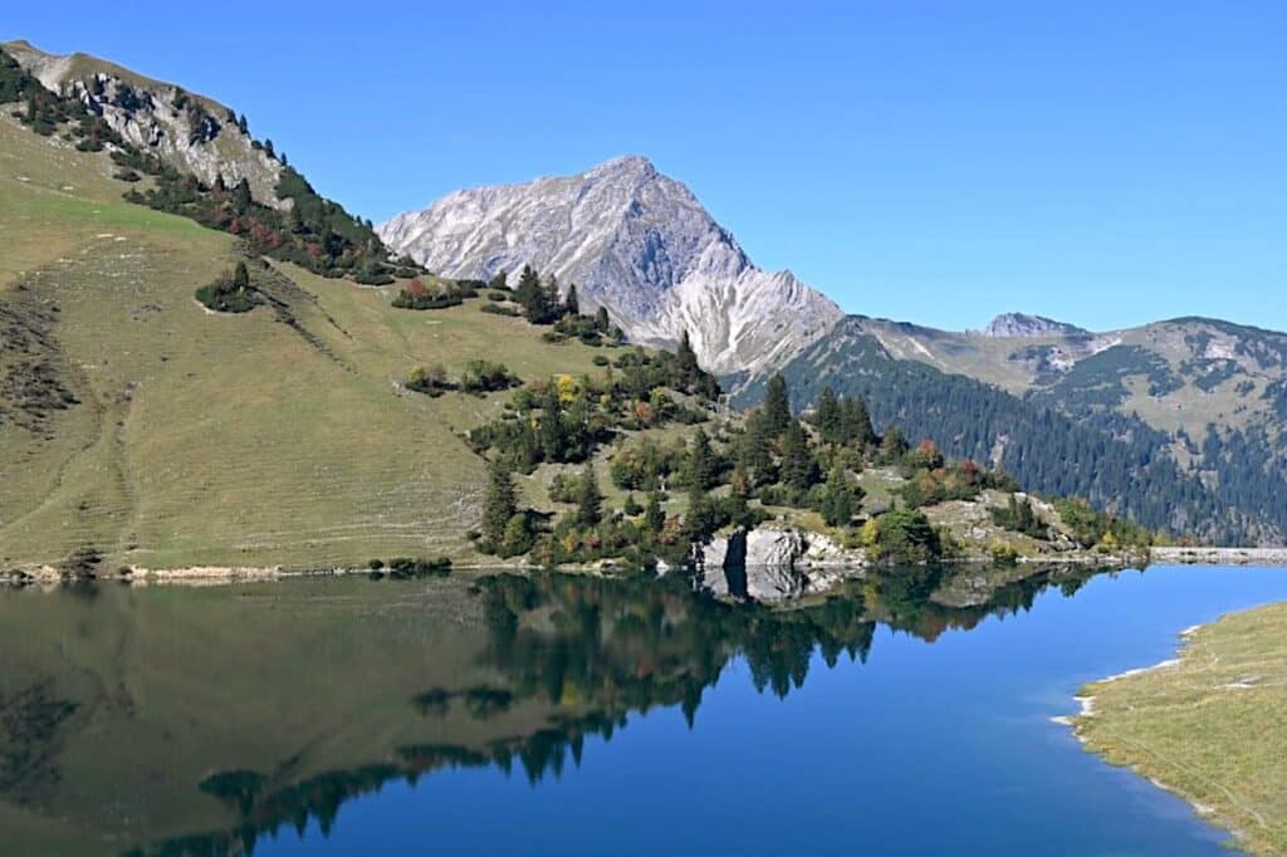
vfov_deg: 31.2
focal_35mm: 43
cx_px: 644
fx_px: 1537
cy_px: 428
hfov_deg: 45.4
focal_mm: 43
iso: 100
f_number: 7.1
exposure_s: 1/320
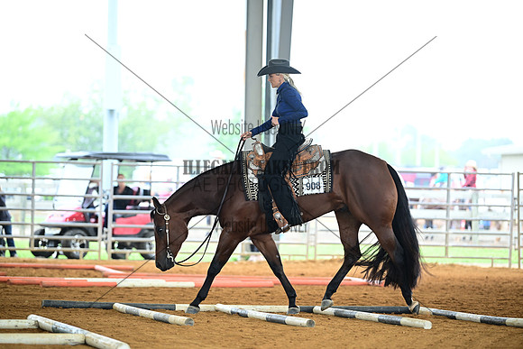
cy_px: 174
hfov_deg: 12.8
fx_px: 2325
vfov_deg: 8.6
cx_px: 262
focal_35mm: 160
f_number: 2.8
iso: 640
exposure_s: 1/309
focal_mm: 160
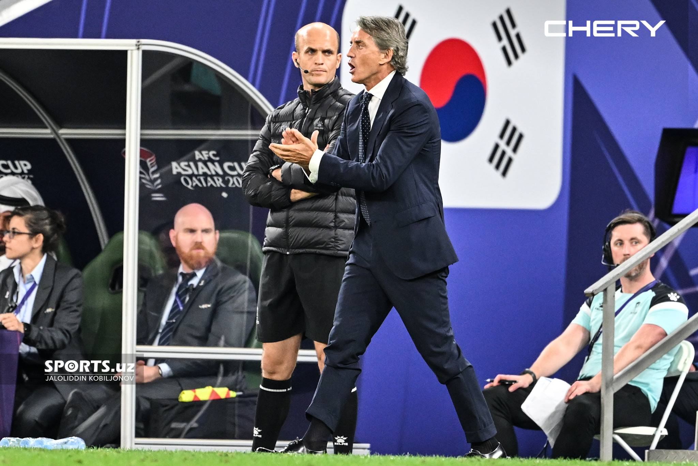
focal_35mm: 400
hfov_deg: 5.2
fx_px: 7756
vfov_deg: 3.4
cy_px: 233
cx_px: 349
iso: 1250
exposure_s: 1/1000
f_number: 2.8
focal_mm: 400
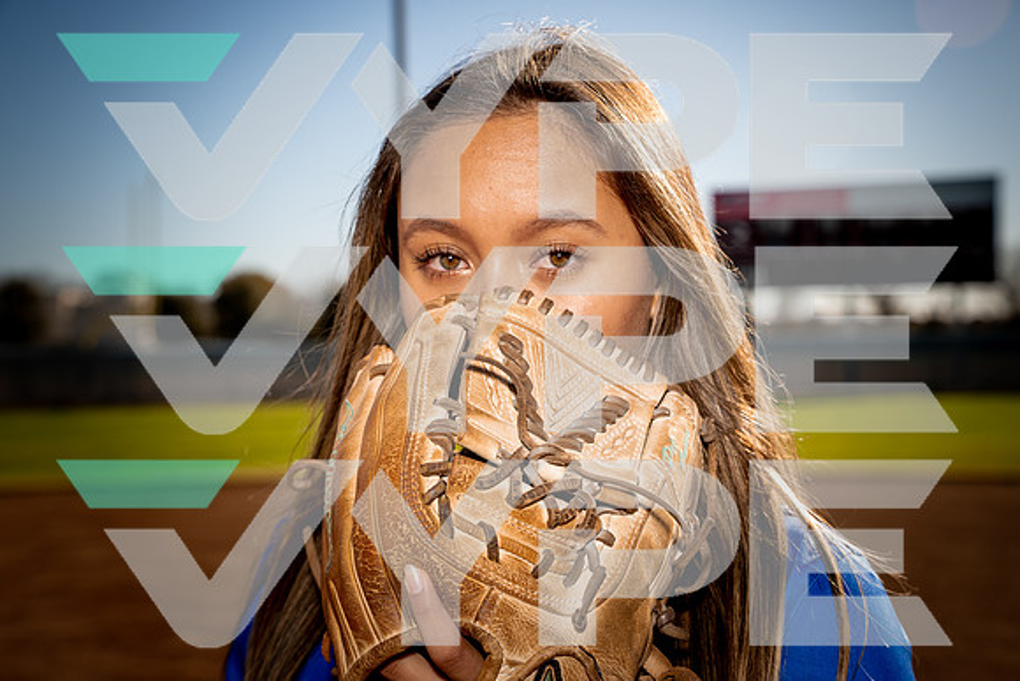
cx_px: 510
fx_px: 1644
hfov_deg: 34.5
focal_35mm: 58
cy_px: 340
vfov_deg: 23.4
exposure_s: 1/250
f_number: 5.6
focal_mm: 58
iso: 100
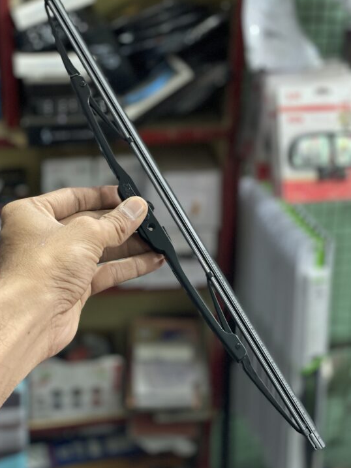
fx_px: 784
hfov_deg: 25.2
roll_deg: -0.6
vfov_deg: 33.2
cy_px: 227
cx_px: 168
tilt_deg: -24.8
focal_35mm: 58
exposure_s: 1/33
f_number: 2
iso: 320
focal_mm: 6
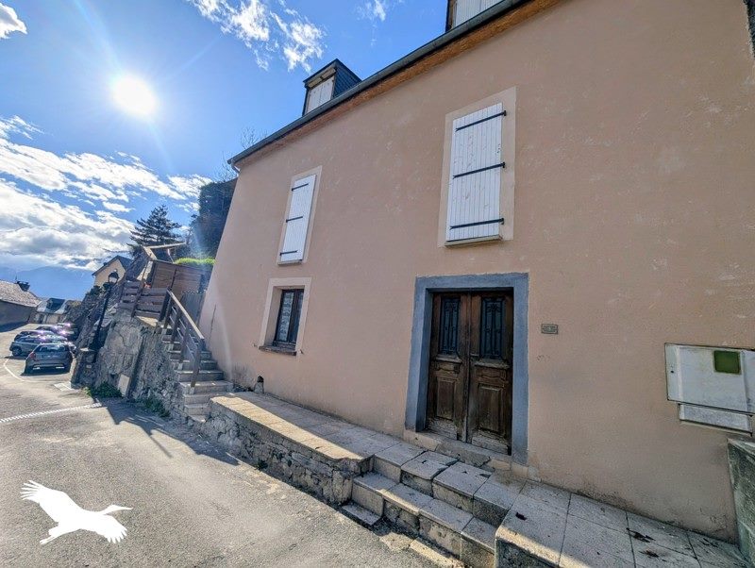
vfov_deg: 94.6
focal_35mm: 12
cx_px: 378
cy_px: 284
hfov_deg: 110.5
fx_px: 262
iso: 56
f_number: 1.7
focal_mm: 2.02
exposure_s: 1/11765
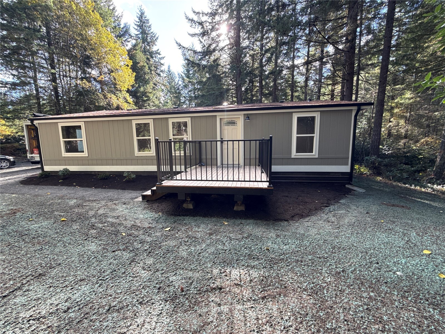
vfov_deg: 85.7
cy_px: 167
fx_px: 180
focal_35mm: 14
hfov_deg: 102.1
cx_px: 222
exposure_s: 1/99
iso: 80
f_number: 2.2
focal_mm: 2.22
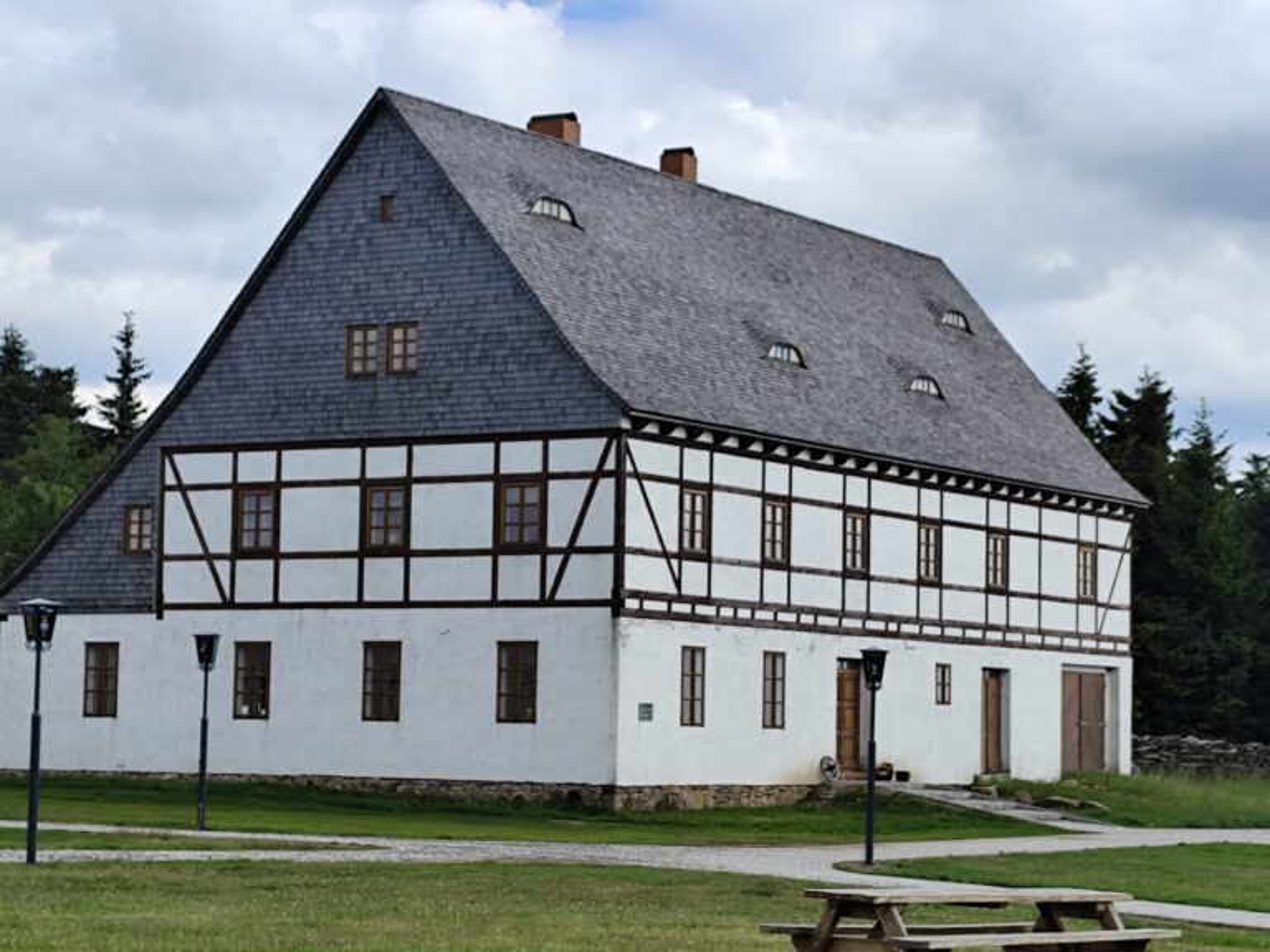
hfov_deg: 23.3
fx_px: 3082
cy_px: 476
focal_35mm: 84
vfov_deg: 17.6
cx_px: 635
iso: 50
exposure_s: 1/860
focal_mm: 6.19
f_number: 1.65
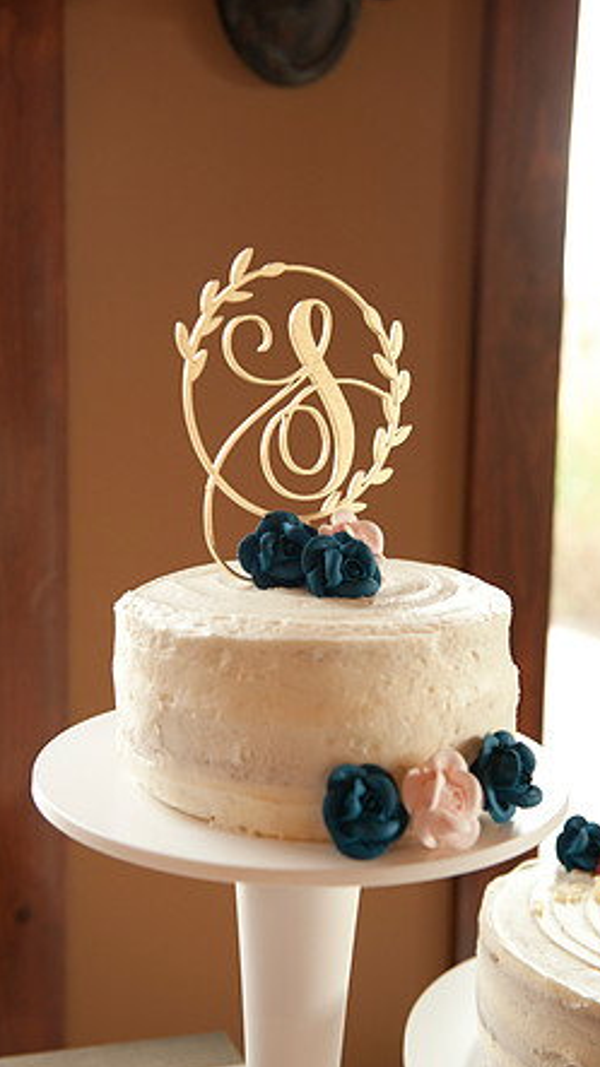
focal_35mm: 51
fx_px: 1443
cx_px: 298
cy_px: 535
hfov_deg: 23.5
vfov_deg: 40.6
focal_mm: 48
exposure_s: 1/80
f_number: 4
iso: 1000
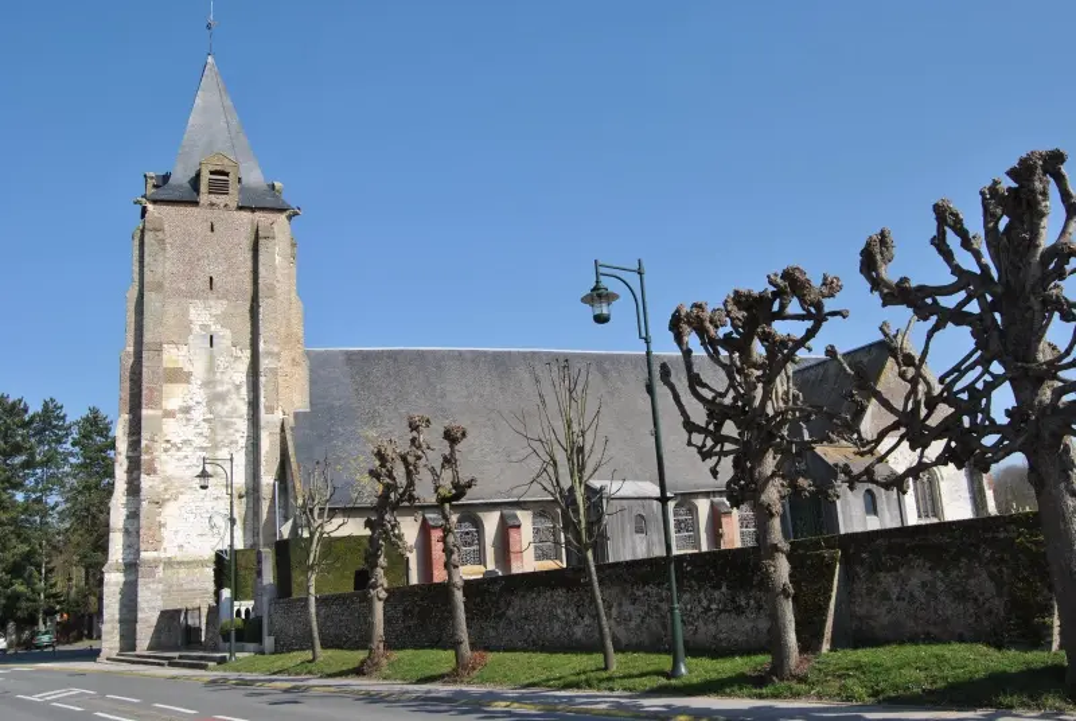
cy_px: 360
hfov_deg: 57.2
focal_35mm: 33
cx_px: 538
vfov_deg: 40.1
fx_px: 988
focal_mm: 22
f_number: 8
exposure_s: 1/250
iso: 100
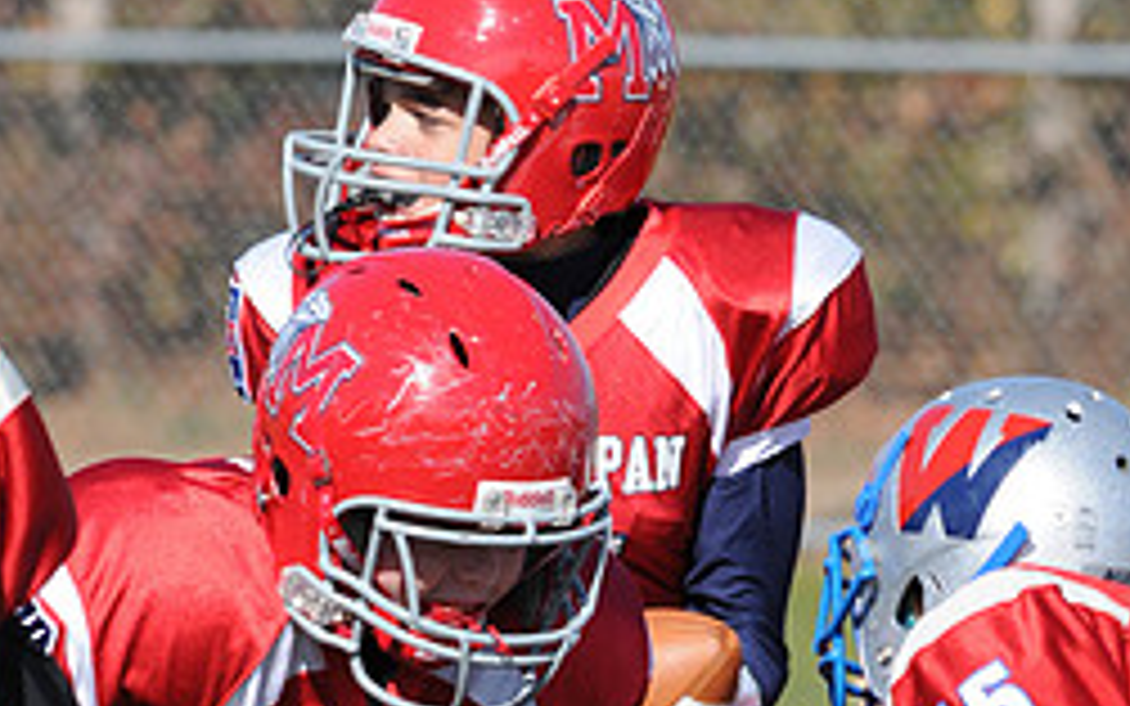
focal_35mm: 1060
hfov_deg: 2.0
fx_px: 32651
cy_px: 953
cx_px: 524
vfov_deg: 1.2
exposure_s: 1/500
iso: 200
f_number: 8
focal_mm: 300
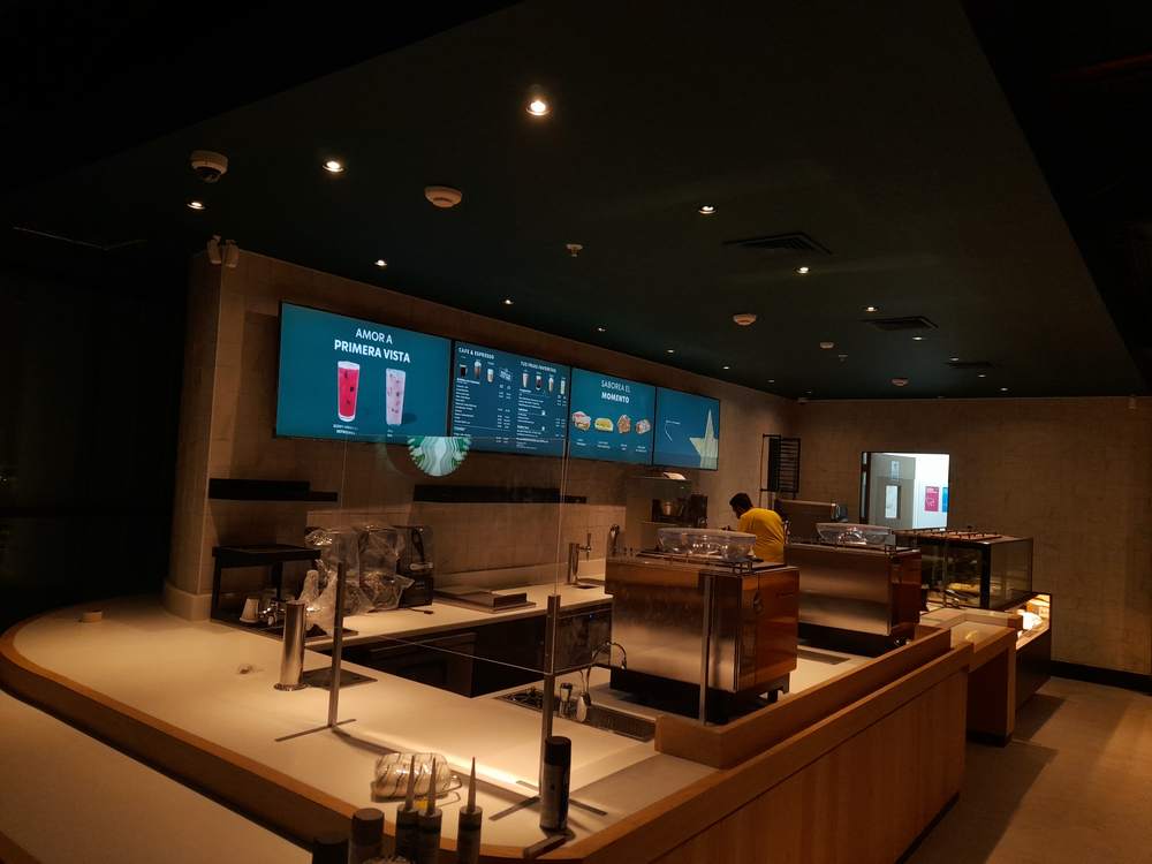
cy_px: 432
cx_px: 576
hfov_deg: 69.4
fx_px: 832
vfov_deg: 54.9
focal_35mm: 25
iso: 200
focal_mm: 4.6
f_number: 2
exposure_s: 1/100
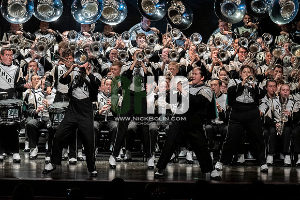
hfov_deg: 9.8
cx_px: 150
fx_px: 1749
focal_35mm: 210
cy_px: 100
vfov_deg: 6.5
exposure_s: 1/500
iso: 4000
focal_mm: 140
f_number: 4
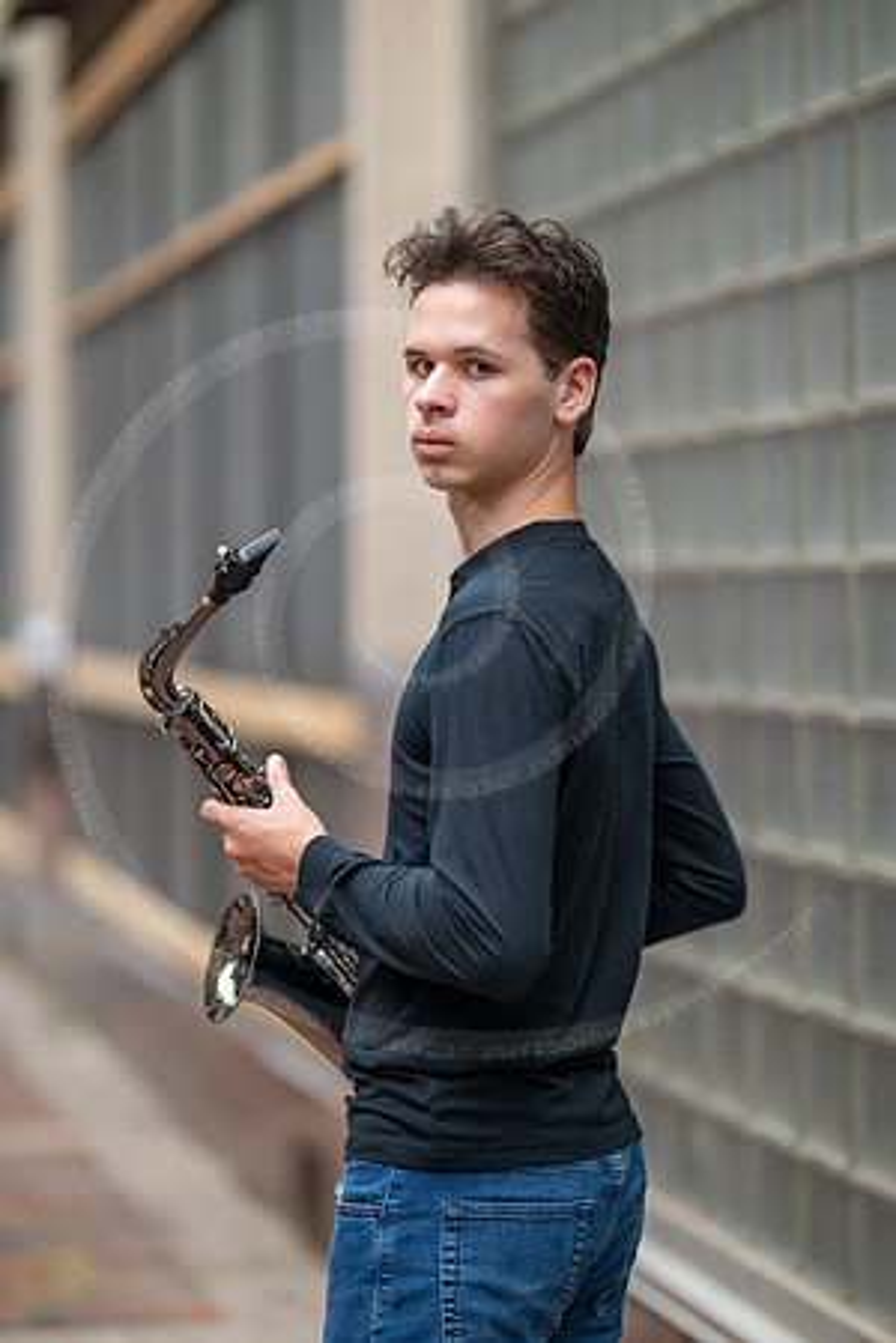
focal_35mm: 85
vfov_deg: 23.9
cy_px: 672
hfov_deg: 16.1
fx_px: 3173
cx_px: 448
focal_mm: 85
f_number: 1.2
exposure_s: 1/320
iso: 250
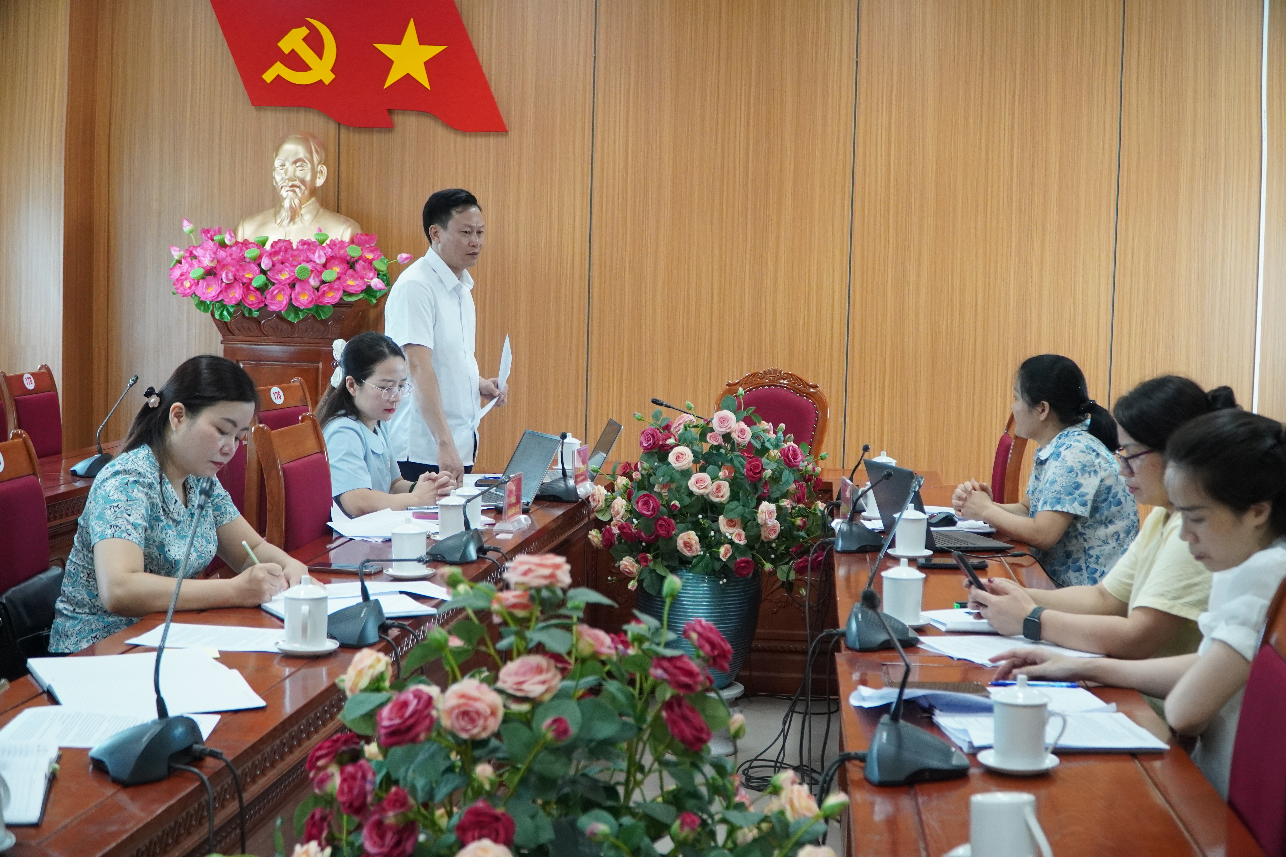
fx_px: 1661
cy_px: 428
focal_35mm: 46
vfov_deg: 28.9
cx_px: 643
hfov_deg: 42.3
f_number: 4
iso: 2000
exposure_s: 1/250
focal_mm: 31
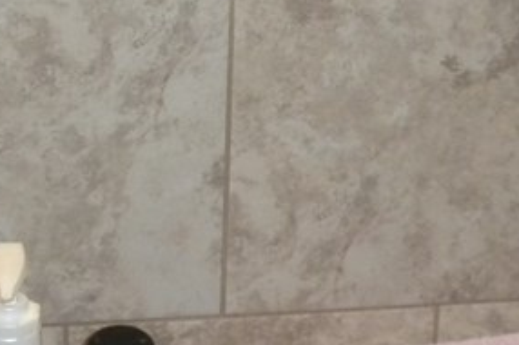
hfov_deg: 14.9
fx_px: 1987
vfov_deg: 9.9
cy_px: 116
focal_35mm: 138
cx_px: 205
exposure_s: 1/30
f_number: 3.5
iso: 400
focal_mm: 6.6
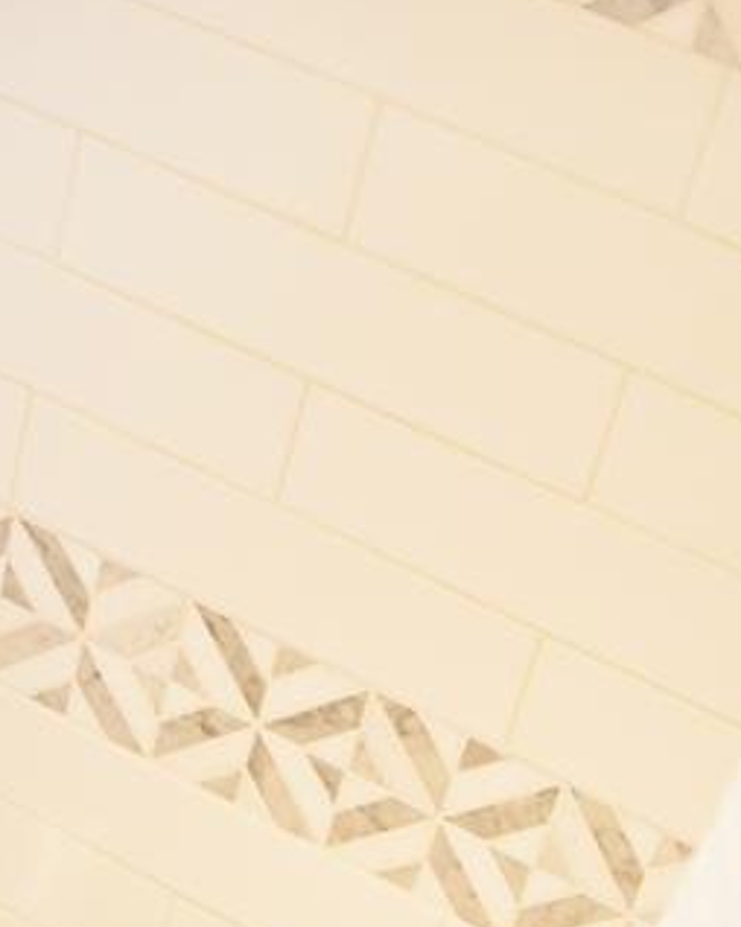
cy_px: 478
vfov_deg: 22.5
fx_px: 2332
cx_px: 226
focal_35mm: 85
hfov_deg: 18.0
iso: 2500
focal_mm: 24
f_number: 2.8
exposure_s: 1/160
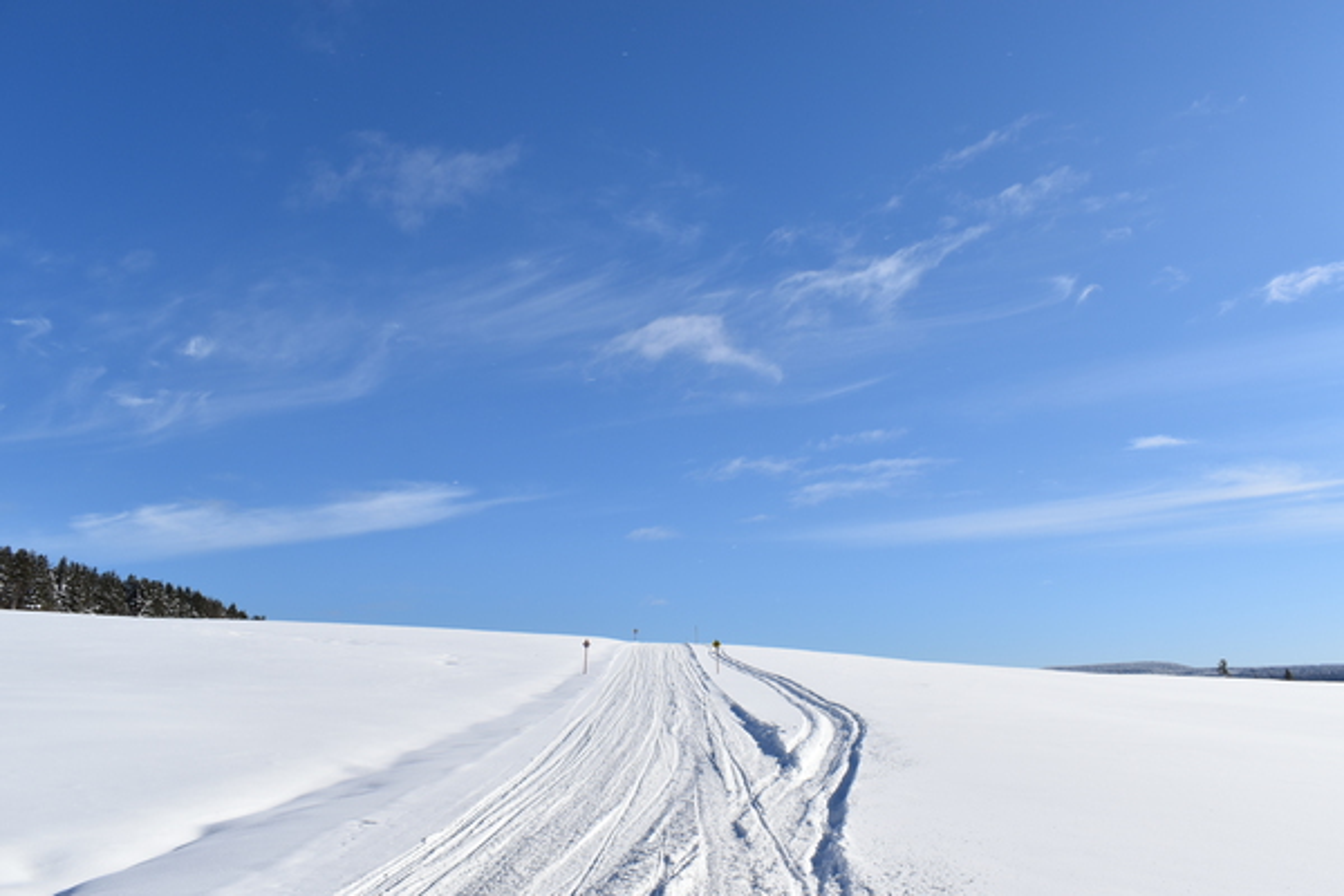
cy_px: 448
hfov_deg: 67.4
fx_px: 1008
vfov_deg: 47.9
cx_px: 672
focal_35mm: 27
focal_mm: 18
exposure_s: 1/400
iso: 100
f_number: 10
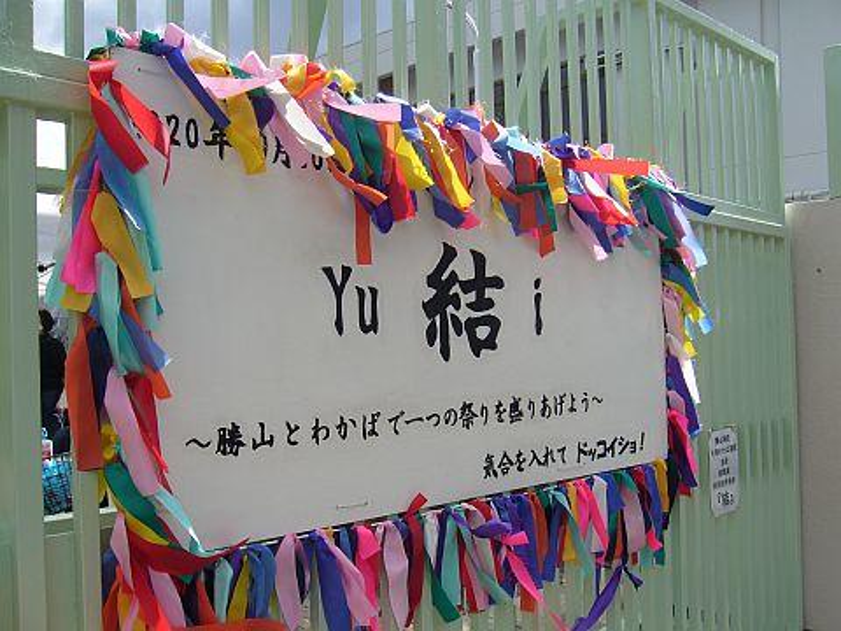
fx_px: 850
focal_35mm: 35
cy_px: 316
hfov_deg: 52.6
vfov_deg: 40.7
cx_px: 420
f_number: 5.6
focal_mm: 5.8
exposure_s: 1/250
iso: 80
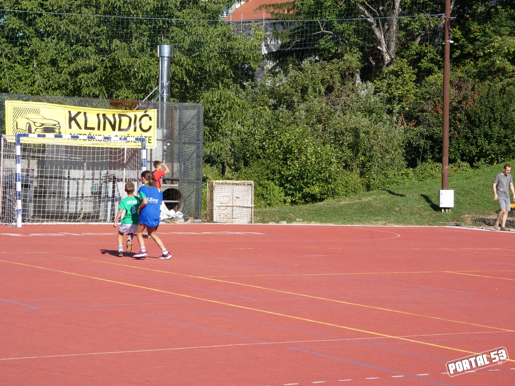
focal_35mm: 95
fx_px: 1413
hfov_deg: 20.7
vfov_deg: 15.6
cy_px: 193
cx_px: 258
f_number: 4.8
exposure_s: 1/400
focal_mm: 17.1
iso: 80
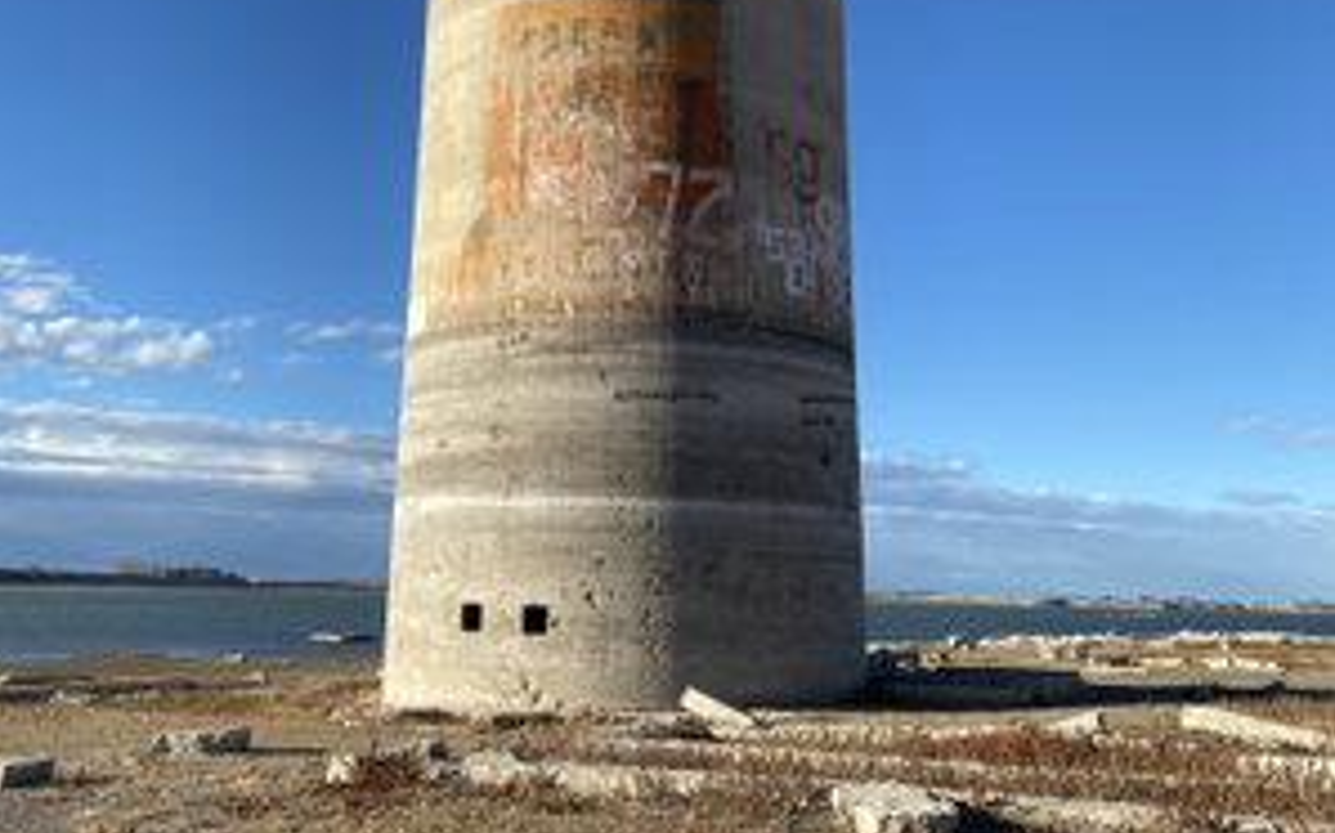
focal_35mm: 37
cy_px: 184
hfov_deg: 52.8
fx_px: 1346
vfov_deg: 33.5
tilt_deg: +18.1
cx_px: 668
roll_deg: -2.4
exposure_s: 1/2358
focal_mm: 4.25
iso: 32
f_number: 1.8
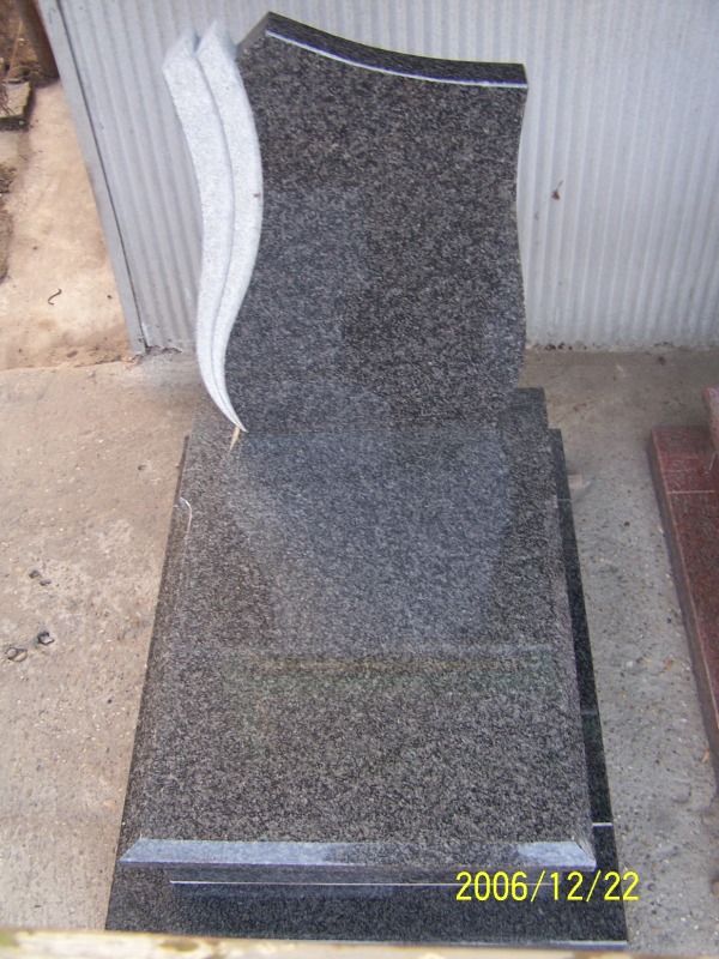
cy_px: 480
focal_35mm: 38
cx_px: 360
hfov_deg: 37.7
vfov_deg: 49.0
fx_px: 1052
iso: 80
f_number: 2.8
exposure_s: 1/20
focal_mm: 6.3
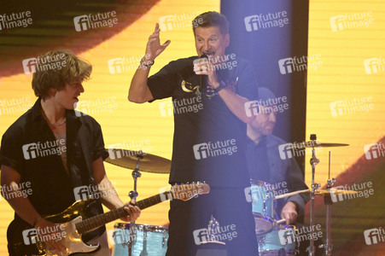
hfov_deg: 4.5
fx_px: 4916
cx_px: 192
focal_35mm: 460
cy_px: 128
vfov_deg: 3.0
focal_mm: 460
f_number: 5.6
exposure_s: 1/500
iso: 8000
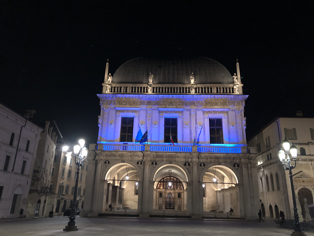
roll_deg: -2.8
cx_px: 157
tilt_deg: +17.8
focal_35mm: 28
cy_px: 118
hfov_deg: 63.4
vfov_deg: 49.7
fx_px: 254
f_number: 1.8
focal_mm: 3.99
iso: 80
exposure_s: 1/7
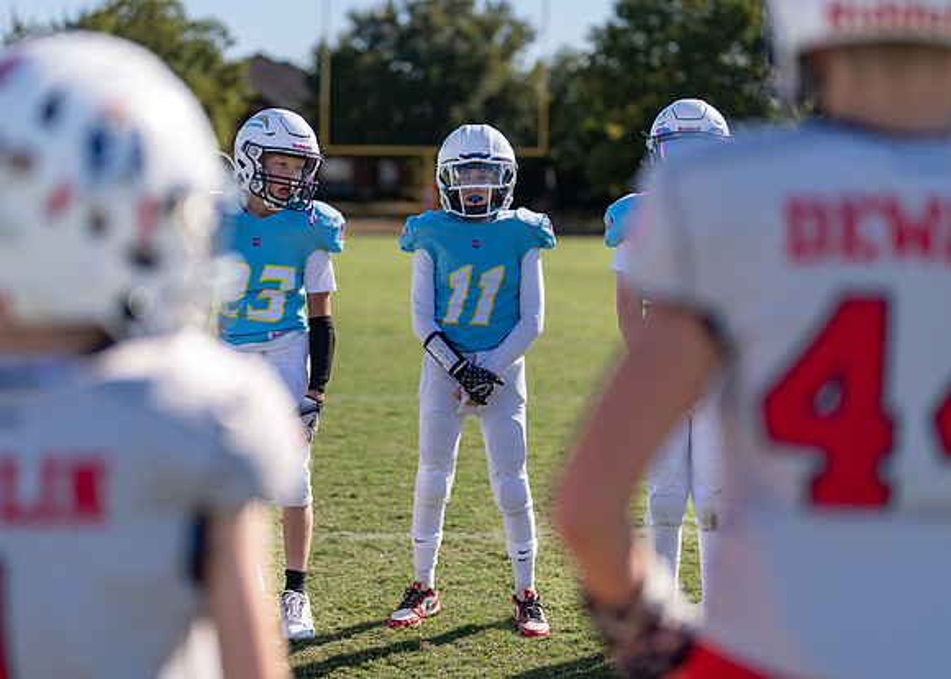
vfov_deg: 21.9
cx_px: 459
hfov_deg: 30.3
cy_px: 290
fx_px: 1753
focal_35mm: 65
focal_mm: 50
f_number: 1.2
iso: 100
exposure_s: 1/5000
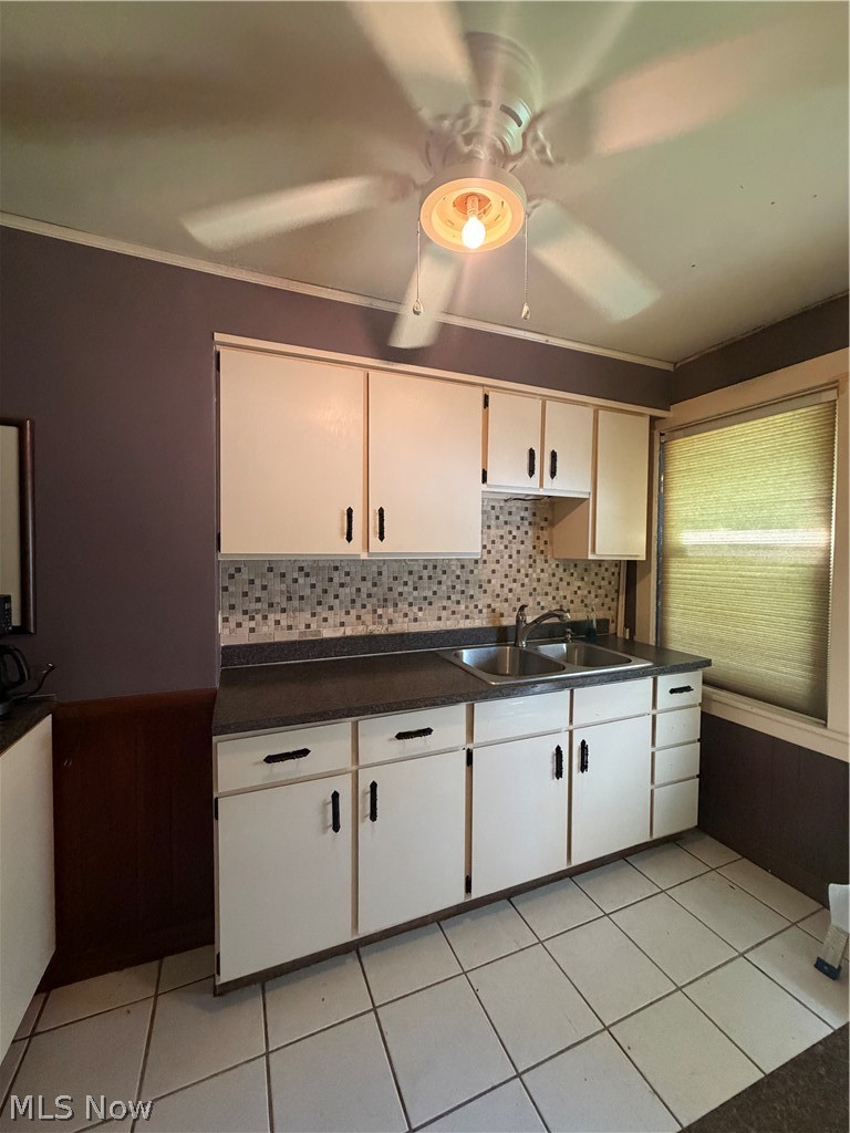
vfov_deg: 102.1
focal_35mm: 14
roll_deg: -0.2
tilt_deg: -1.6
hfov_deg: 85.7
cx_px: 425
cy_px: 566
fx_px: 458
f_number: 2.2
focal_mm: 2.22
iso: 500
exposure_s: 1/60
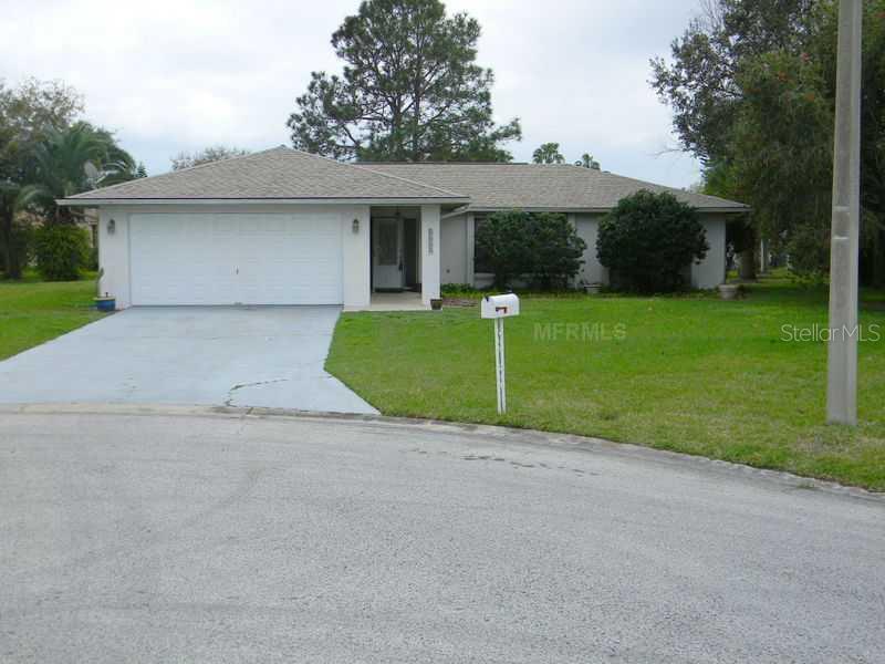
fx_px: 1048
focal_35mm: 41
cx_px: 442
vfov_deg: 35.1
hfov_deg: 45.8
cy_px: 332
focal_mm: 7.3
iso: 80
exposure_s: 1/718
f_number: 3.8
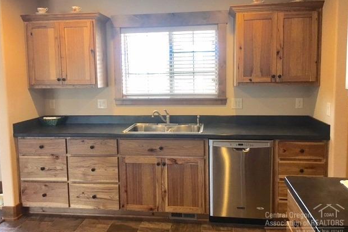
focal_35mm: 31
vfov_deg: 42.3
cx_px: 171
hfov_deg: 60.3
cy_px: 105
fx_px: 300
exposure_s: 1/30
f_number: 2.2
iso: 40
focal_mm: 4.15
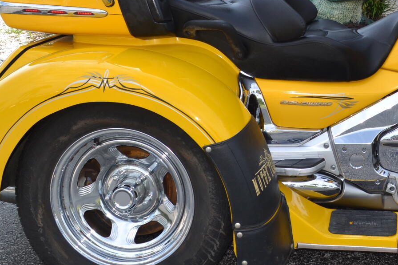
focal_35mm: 67
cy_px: 55
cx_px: 345
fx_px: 741
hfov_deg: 29.1
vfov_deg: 20.1
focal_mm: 20
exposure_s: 1/200
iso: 100
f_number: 6.3
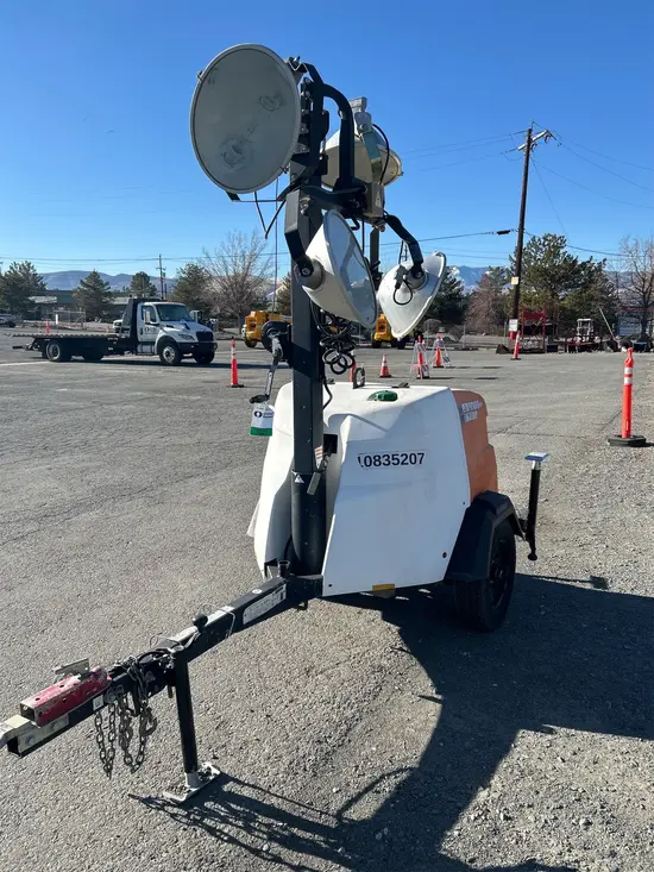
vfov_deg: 67.3
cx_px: 327
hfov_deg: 53.1
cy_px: 436
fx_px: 655
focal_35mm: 26
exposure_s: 1/3077
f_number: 1.5
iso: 50
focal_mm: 5.7
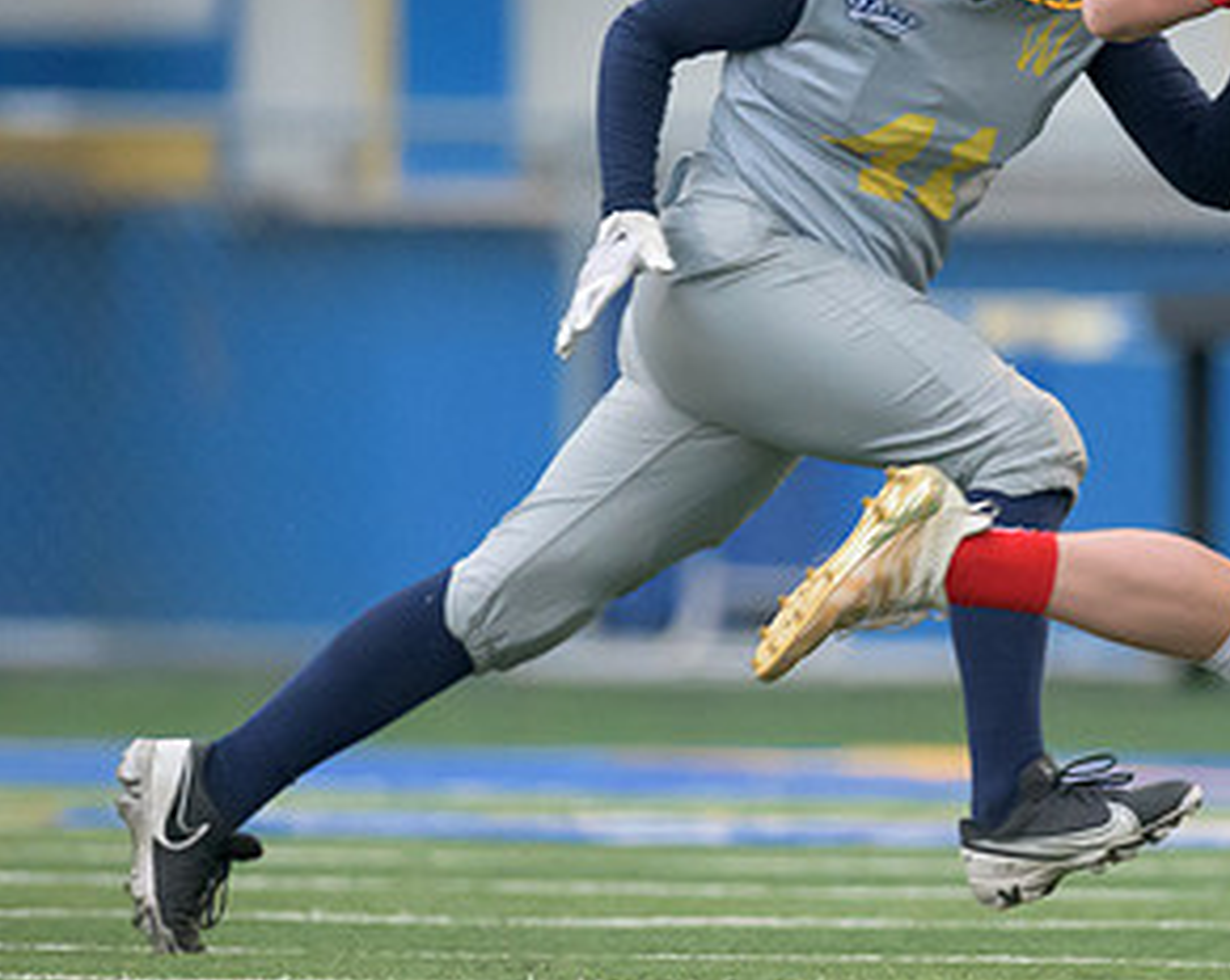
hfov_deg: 1.0
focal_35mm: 1846
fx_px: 67110
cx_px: 1646
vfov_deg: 0.8
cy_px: 193
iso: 3200
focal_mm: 500
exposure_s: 1/1000
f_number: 4
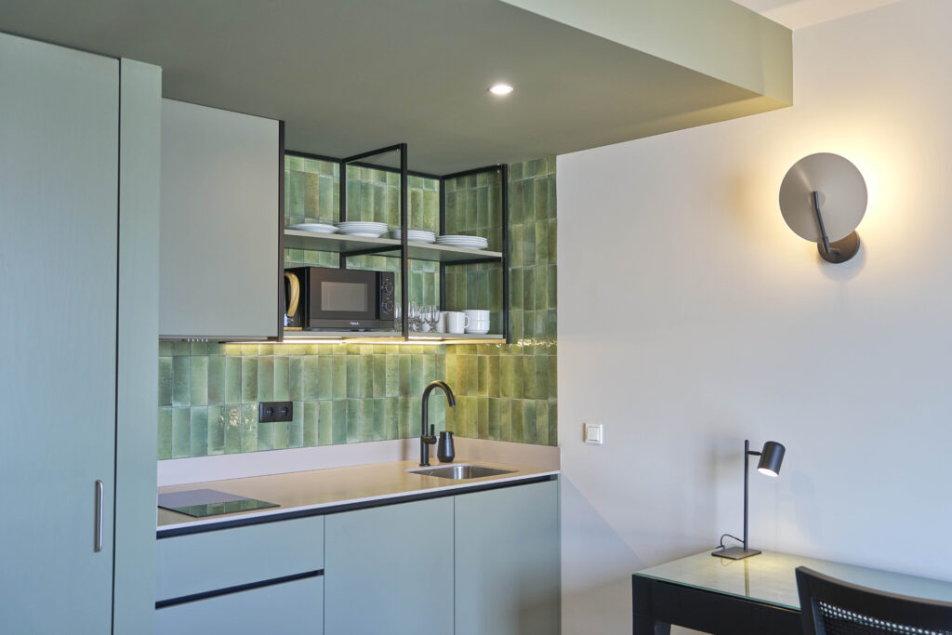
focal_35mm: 35
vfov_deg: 37.9
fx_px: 926
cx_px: 476
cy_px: 318
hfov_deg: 54.4
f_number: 3.5
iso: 800
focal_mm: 35
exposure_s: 1/160
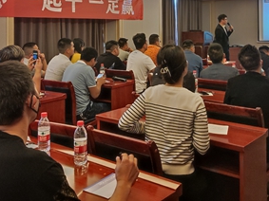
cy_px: 24
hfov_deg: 41.2
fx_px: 357
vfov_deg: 30.3
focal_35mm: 46
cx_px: 147
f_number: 1.79
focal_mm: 4.74
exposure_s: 1/50
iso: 783
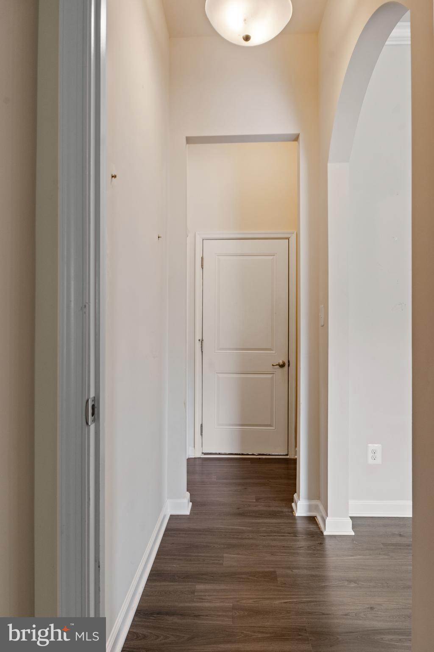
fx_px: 434
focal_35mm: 24
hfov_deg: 53.1
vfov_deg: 73.7
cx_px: 217
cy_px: 326
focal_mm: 24
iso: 400
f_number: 8
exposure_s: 1/50
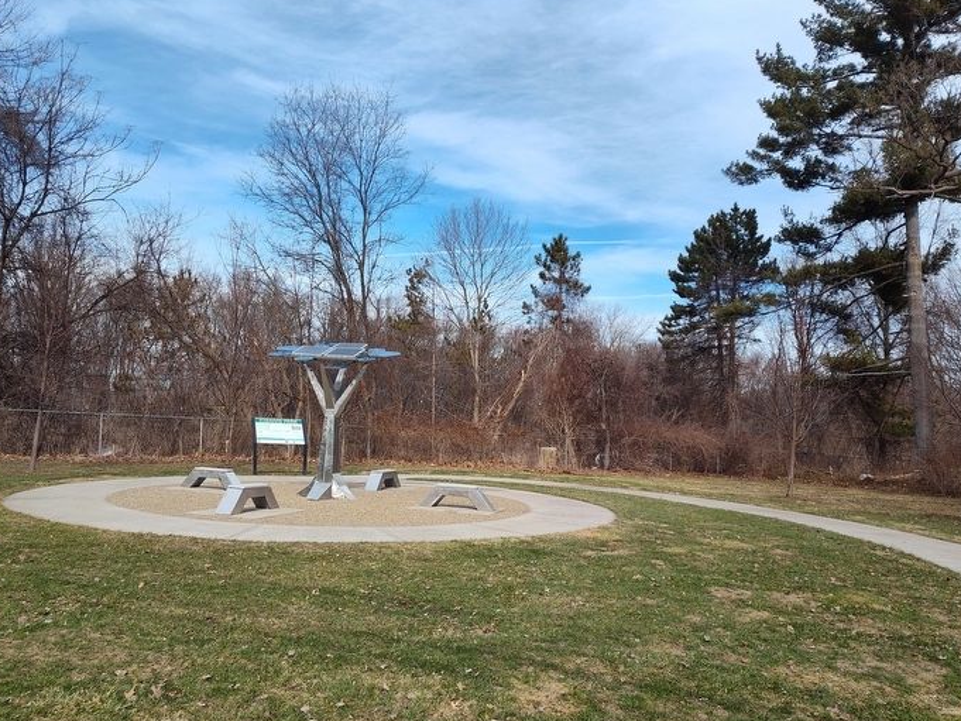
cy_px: 413
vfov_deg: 51.2
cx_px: 432
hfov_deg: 65.2
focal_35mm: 27
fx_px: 750
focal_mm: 5.56
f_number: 1.8
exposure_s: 1/1190
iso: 100
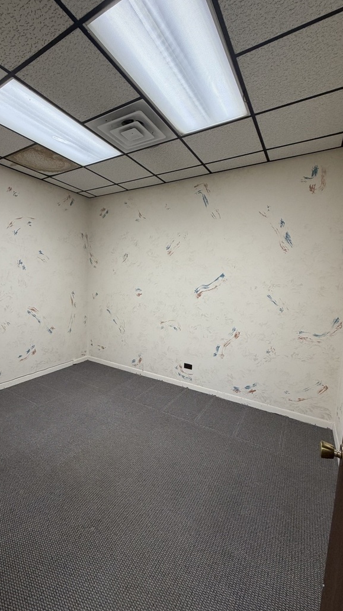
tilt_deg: -6.9
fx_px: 259
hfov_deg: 66.4
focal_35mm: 16
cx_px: 136
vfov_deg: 99.4
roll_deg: -1.7
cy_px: 310
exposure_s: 1/120
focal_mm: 2.22
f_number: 2.2
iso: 200
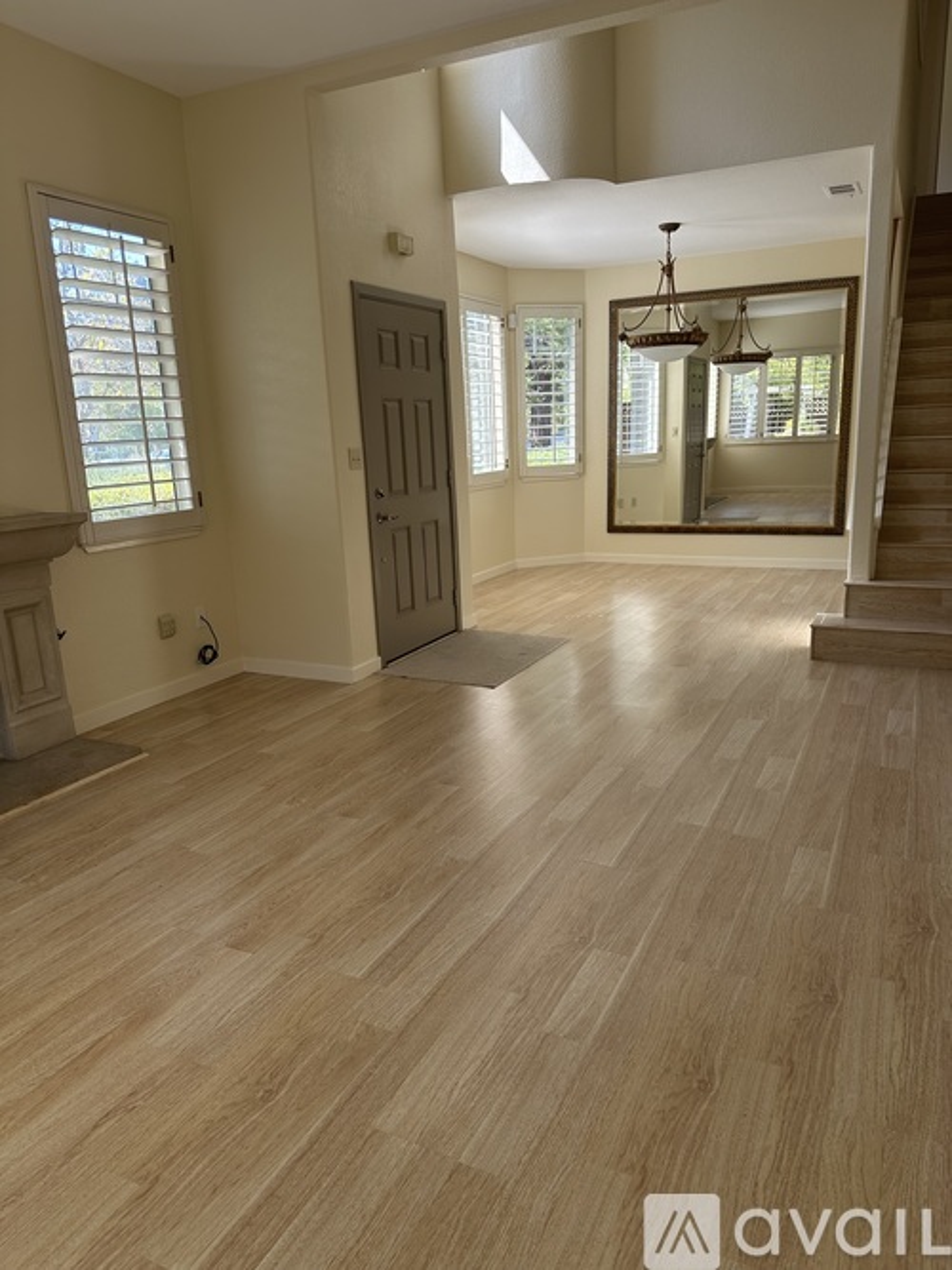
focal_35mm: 24
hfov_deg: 56.8
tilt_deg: -13.3
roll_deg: +2.0
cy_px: 635
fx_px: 880
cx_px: 476
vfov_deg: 71.6
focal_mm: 6.86
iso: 80
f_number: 1.78
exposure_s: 1/333
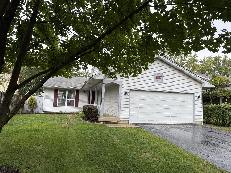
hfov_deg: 71.6
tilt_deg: +5.0
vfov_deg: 56.8
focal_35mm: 24
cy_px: 86
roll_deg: -1.7
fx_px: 160
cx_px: 116
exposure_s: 1/510
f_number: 1.78
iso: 80
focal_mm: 6.76
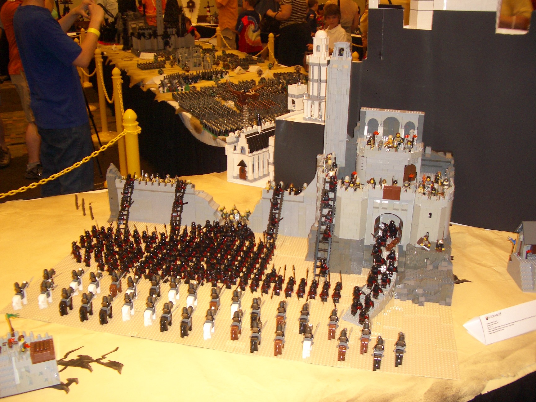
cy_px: 201
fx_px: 542
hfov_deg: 52.6
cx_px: 268
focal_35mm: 35
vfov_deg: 40.7
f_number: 2.6
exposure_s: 1/60
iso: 100
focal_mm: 5.8
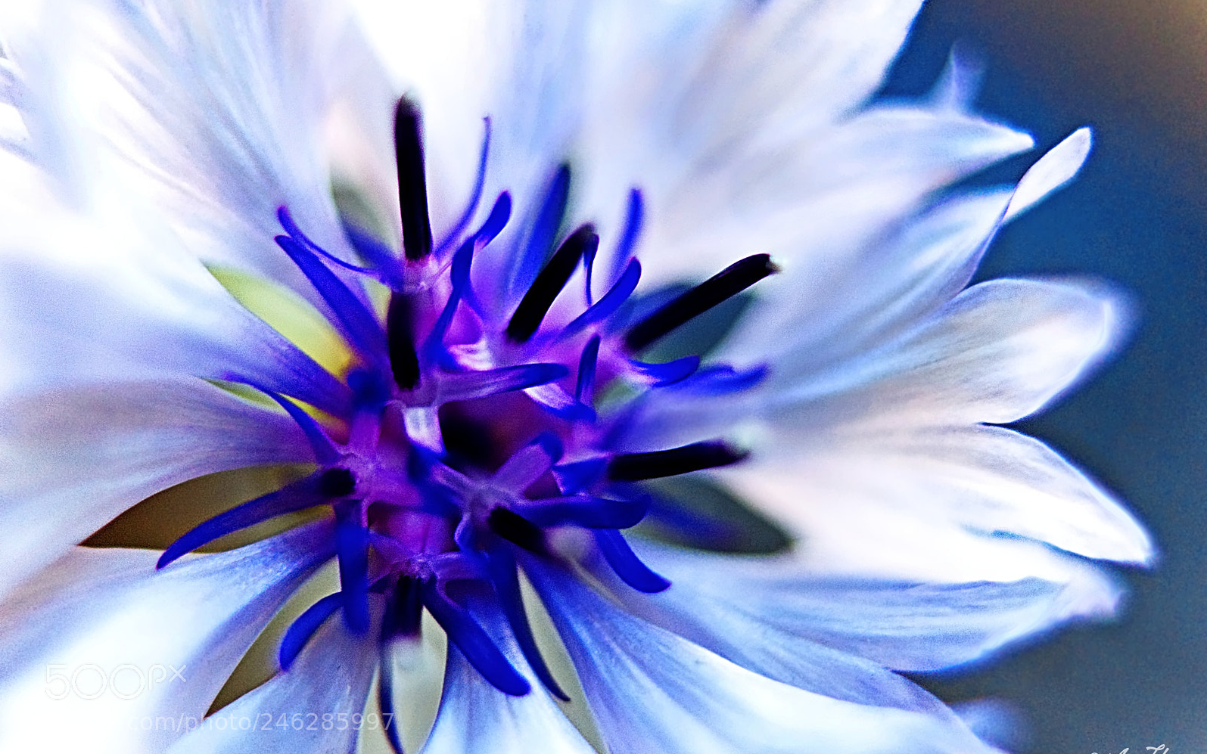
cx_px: 604
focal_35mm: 46
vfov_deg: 28.0
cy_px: 378
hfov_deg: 43.5
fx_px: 1513
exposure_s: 1/60
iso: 800
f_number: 2.8
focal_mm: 30
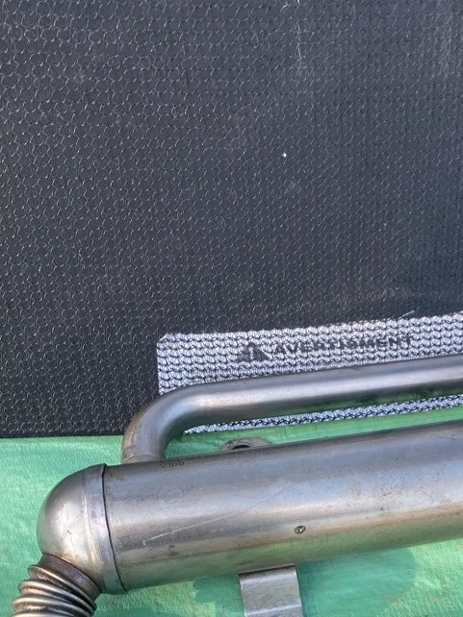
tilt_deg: -60.8
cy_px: 597
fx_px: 964
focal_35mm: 54
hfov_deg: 26.3
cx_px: 394
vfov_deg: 33.0
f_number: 1.8
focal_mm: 4.25
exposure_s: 1/270
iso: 32
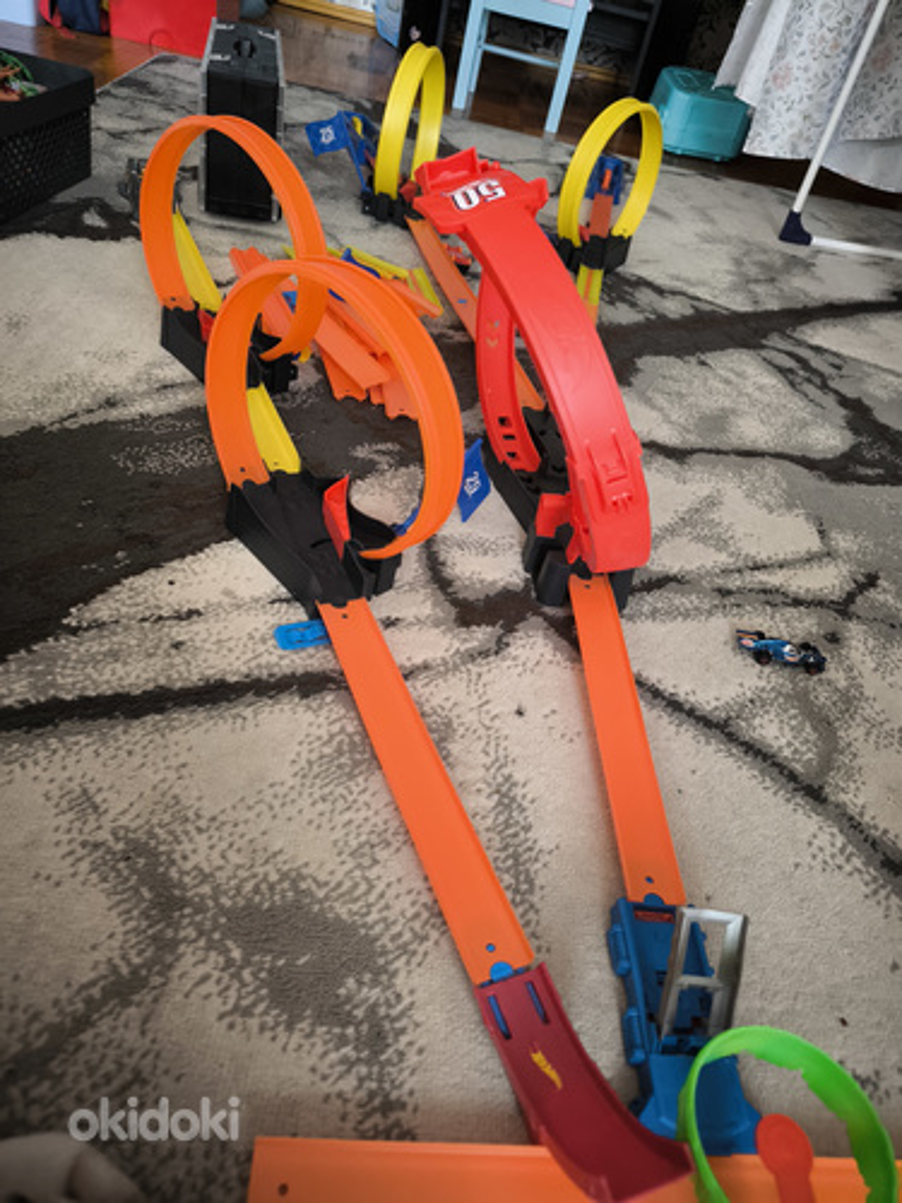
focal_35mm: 24
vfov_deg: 71.6
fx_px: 834
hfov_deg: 56.8
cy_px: 602
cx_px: 451
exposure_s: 1/157
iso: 2000
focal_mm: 6.92
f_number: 1.9
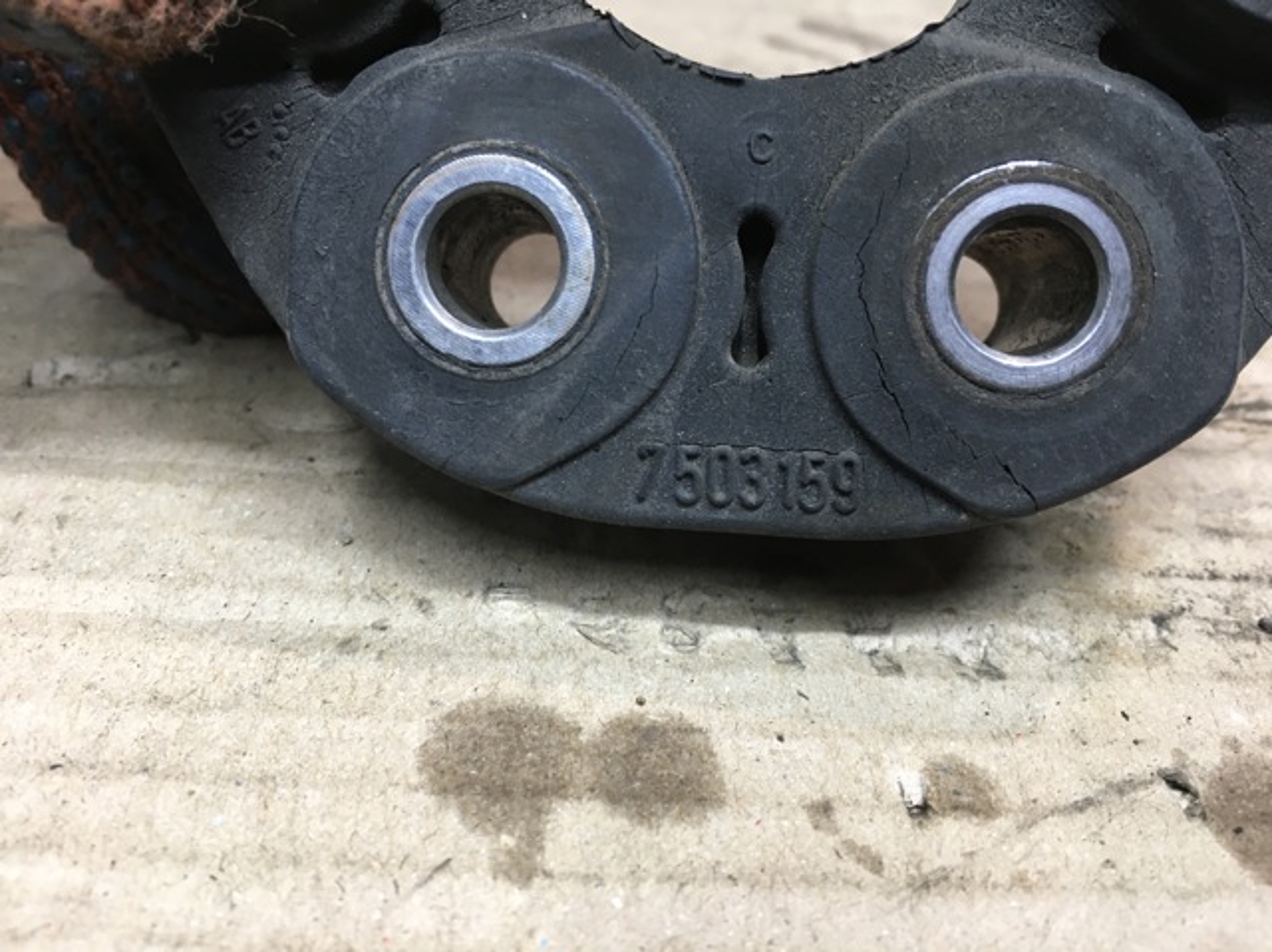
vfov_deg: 48.2
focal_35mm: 29
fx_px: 1065
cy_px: 476
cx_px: 636
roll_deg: -4.8
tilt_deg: -38.1
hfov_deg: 61.7
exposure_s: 1/33
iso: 125
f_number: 2.2
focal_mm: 4.15
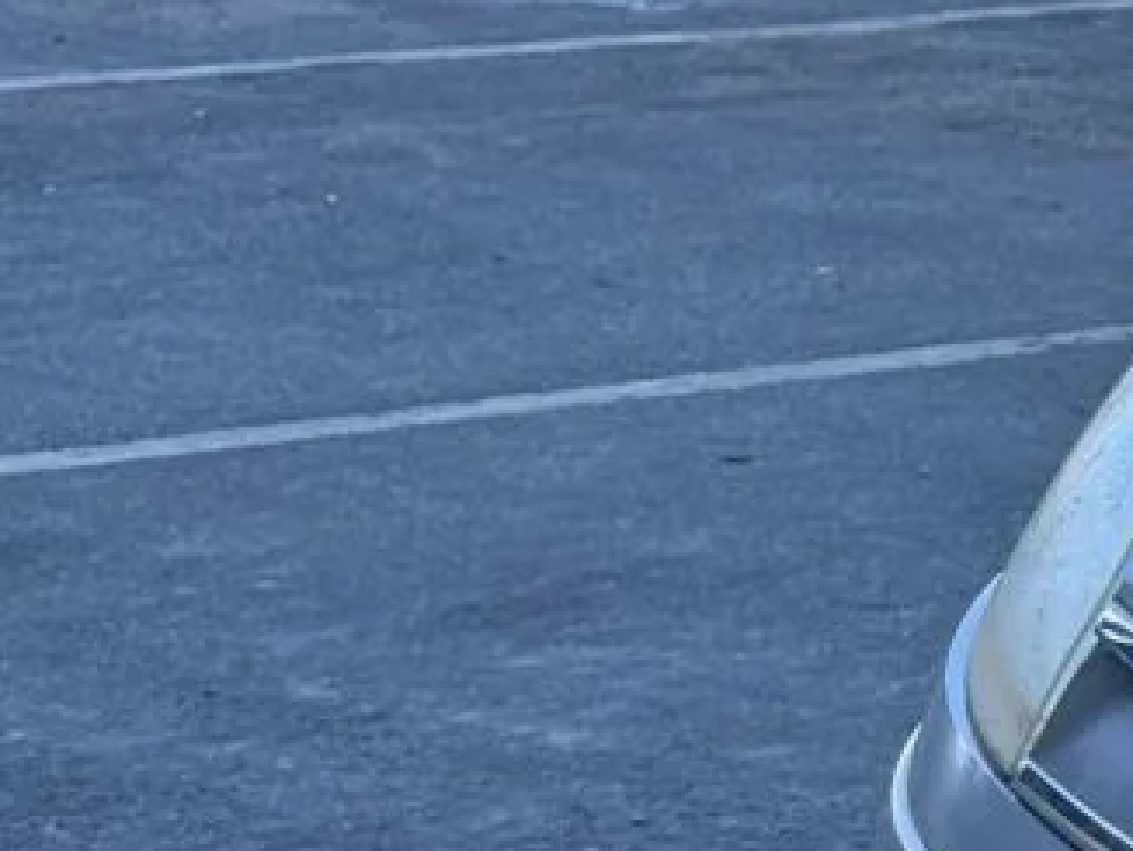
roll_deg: -0.4
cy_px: 622
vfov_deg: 9.7
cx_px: 2655
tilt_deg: -14.0
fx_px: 5011
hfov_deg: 11.0
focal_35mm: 153
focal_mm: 5.7
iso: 50
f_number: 1.5
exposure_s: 1/797
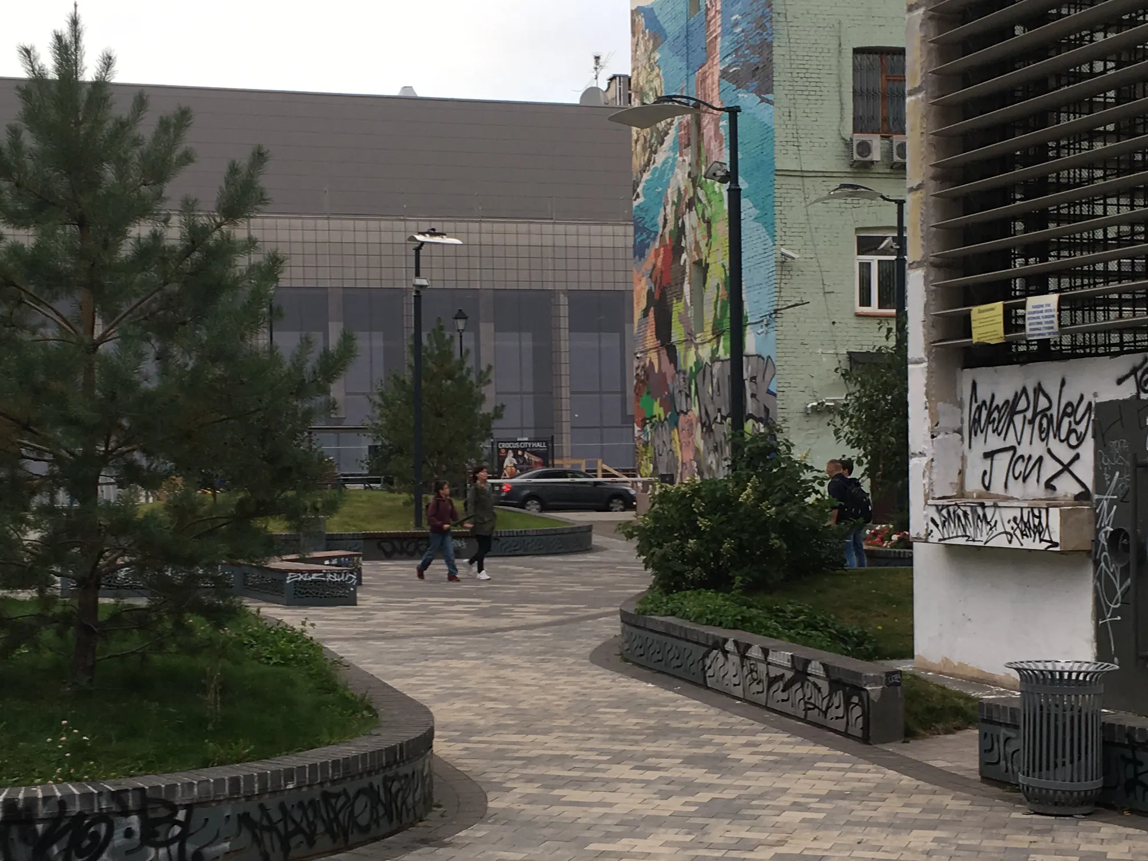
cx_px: 584
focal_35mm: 58
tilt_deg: -1.8
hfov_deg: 33.2
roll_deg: +1.5
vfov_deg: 25.2
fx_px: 1924
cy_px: 527
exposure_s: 1/119
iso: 25
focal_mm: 4.15
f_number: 2.2
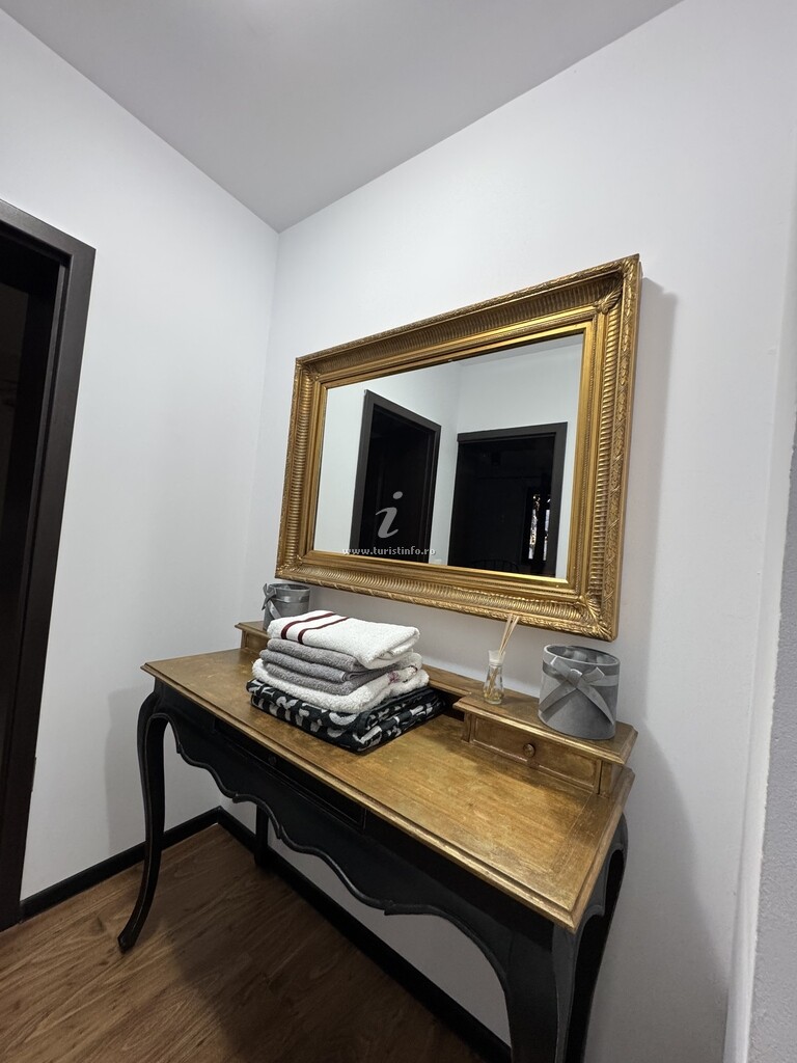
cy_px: 532
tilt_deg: +2.4
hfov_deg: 85.7
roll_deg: -5.3
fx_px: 430
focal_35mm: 14
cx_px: 398
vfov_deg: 102.1
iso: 320
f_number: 2.2
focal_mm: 2.22
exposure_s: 1/100
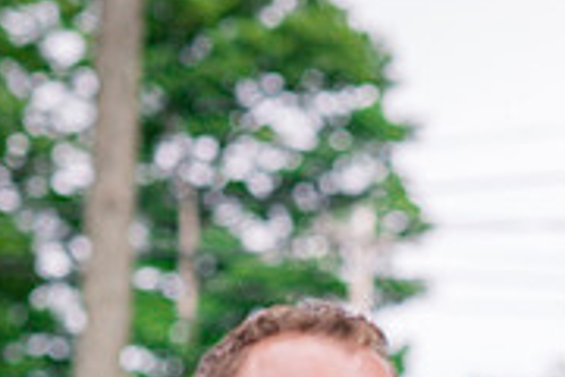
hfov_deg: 7.4
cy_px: 602
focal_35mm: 274
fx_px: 4300
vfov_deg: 5.0
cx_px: 788
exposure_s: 1/2500
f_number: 3.2
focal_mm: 85
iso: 500
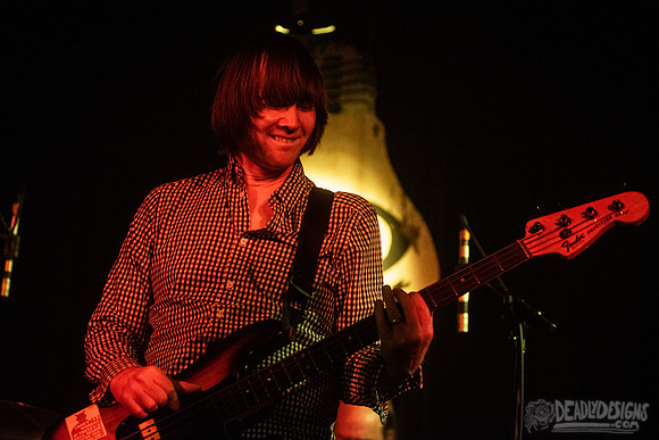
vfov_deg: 16.2
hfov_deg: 24.1
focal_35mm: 84
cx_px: 312
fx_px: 1544
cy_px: 208
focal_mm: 80
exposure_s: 1/60
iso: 3200
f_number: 3.2
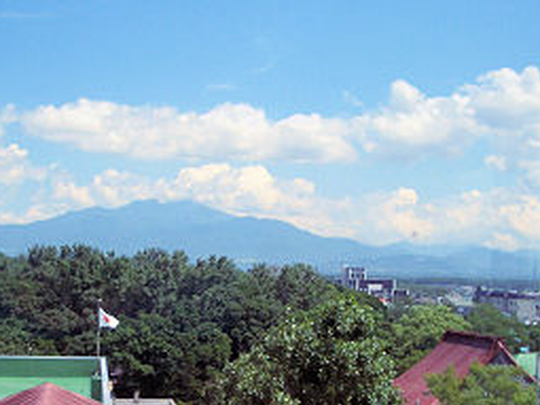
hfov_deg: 33.1
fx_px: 904
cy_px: 251
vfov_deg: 25.1
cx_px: 216
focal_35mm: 58
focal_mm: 5.8
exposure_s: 1/800
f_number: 4.3
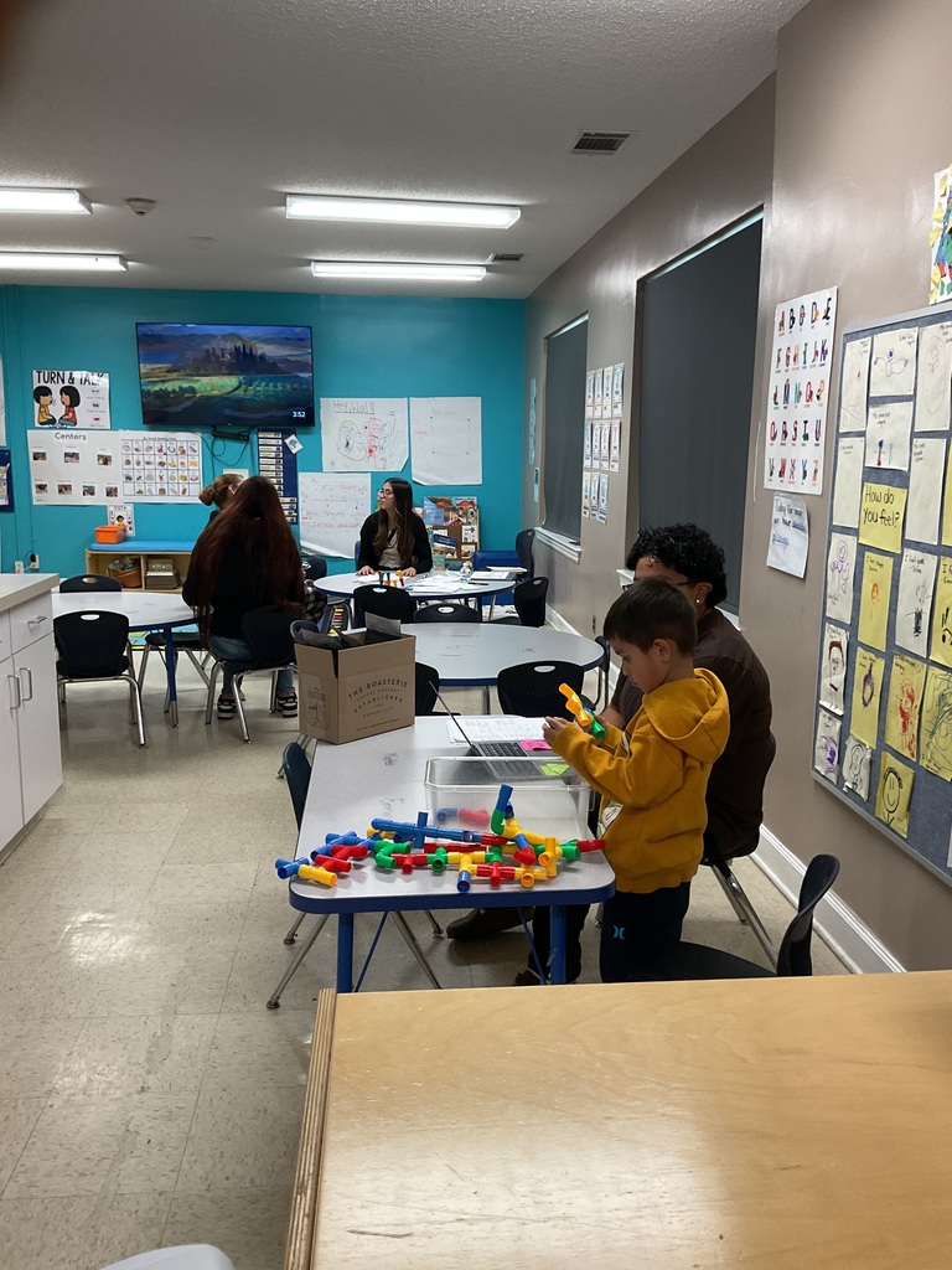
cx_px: 476
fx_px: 1063
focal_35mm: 29
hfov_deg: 48.2
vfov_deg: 61.7
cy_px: 635
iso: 64
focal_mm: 3
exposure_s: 1/60
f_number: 1.8
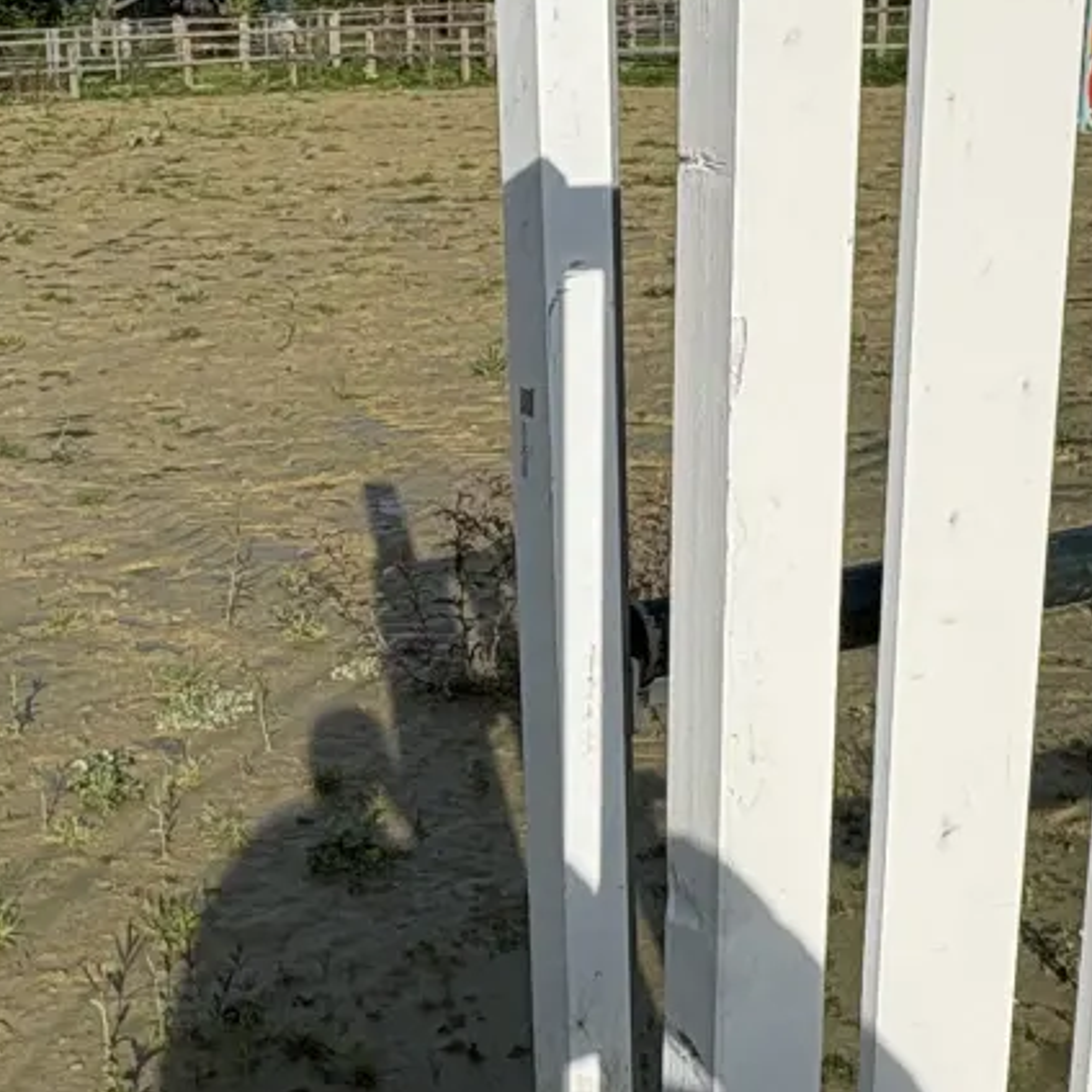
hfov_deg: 30.3
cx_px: 345
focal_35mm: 56
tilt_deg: -17.5
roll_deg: +3.5
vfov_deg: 30.5
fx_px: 1999
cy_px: 631
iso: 50
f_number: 2.2
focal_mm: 2.22
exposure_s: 1/3247
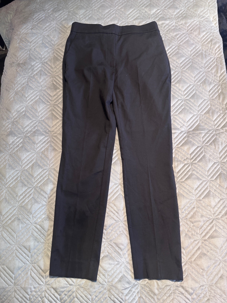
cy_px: 152
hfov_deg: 56.8
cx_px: 114
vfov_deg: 71.6
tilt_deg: -73.8
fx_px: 210
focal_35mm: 24
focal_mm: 6.76
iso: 320
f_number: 1.78
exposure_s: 1/60
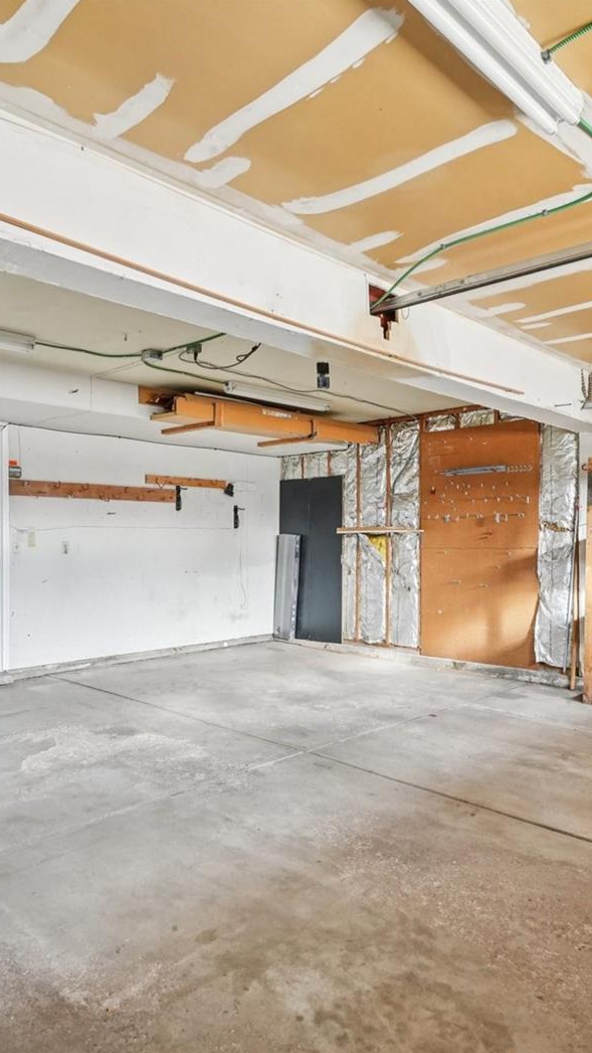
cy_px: 532
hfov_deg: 46.0
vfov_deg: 74.1
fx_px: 696
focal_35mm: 25
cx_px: 283
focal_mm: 10.4
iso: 800
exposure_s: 1/2.5
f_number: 8
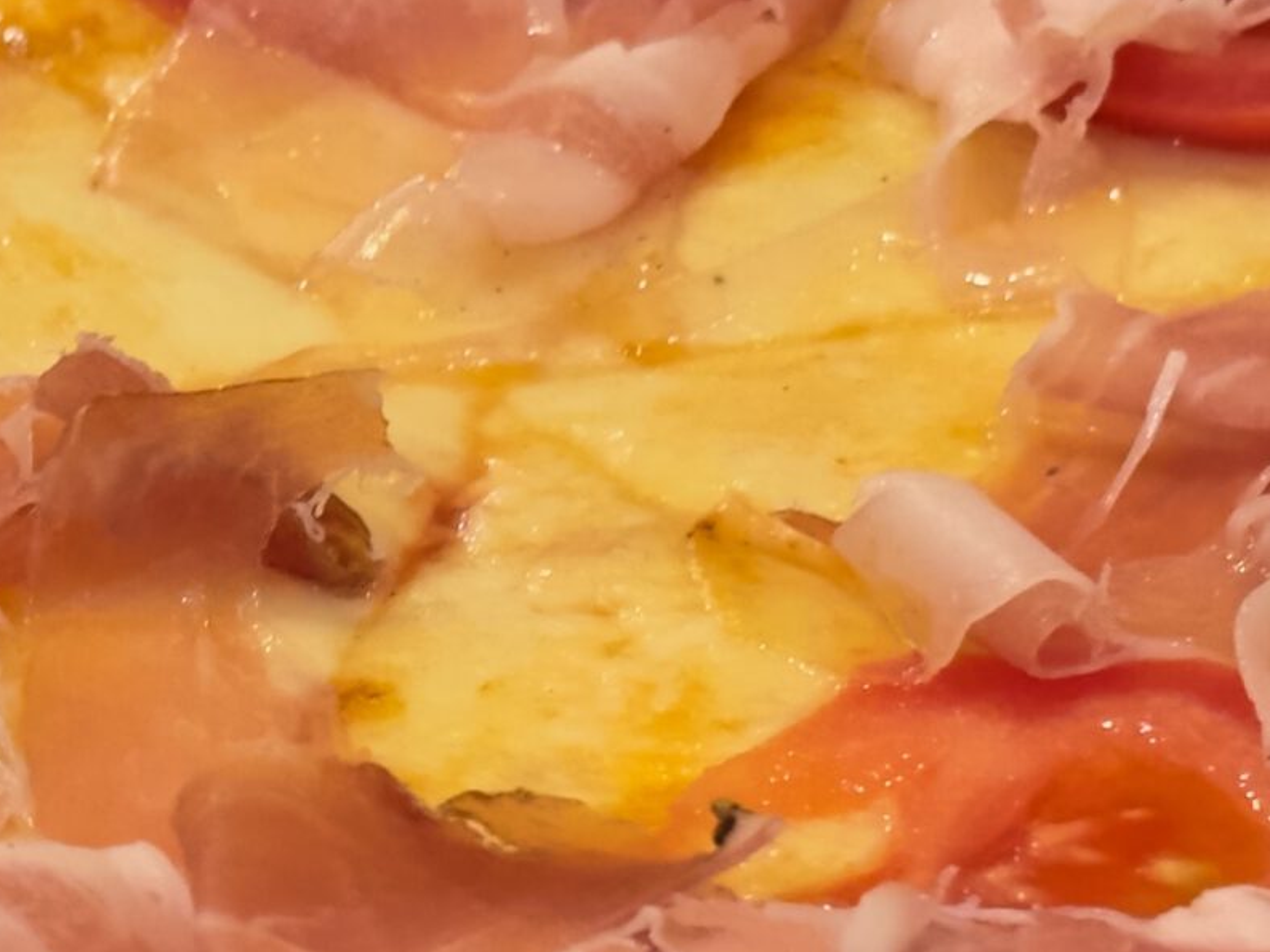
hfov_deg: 12.7
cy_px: 275
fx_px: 5688
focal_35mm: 155
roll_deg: -0.2
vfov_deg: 9.6
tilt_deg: -29.6
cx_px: 399
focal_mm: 6.86
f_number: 1.78
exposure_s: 1/33
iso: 500
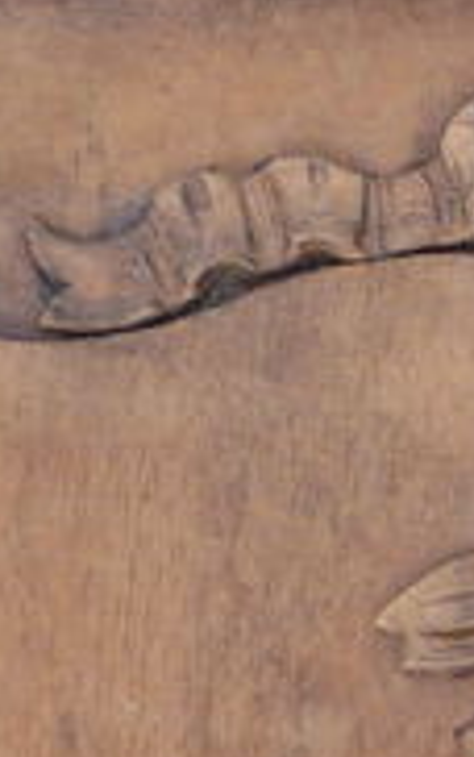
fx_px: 3611
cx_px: 936
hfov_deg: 7.2
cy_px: 1277
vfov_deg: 11.3
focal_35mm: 175
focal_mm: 5.2
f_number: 4
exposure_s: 1/100
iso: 100
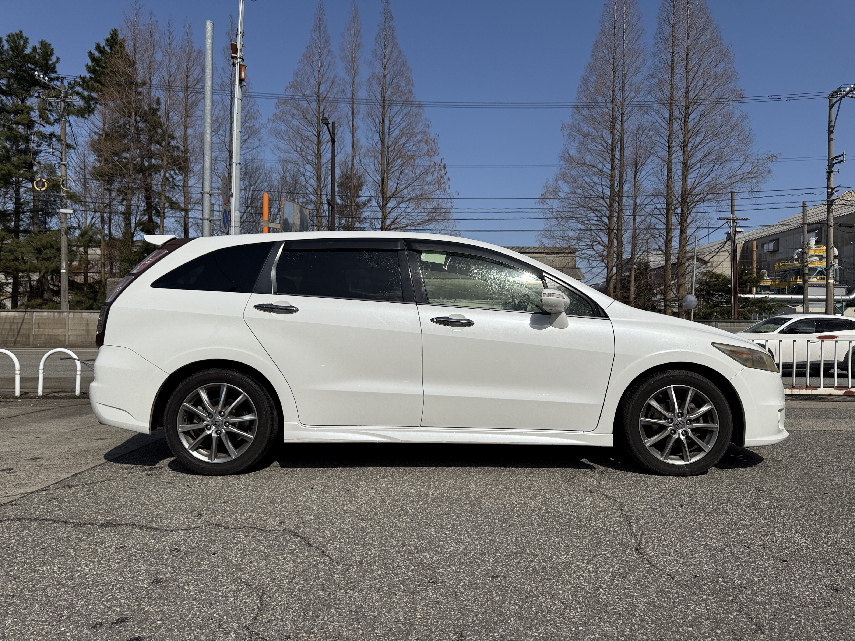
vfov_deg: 56.8
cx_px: 428
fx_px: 593
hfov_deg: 71.6
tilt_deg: +1.0
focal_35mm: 24
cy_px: 320
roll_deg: -1.0
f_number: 1.78
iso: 80
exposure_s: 1/14286
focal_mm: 6.76
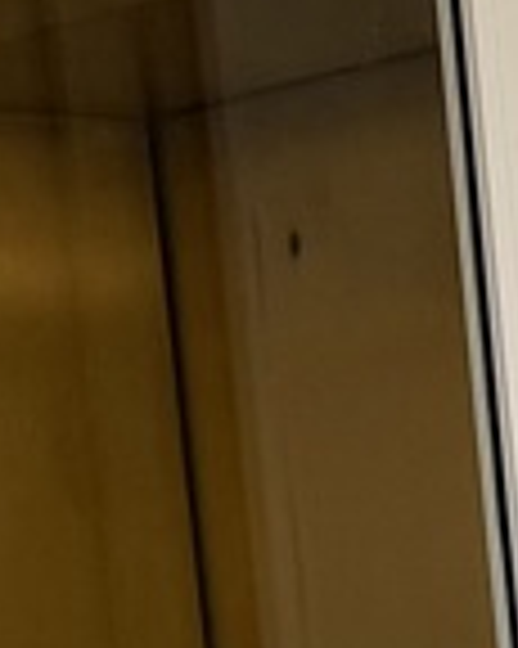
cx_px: 1441
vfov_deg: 7.0
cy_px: 2236
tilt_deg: -17.8
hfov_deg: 6.2
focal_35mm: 234
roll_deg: +2.6
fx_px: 4489
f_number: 1.78
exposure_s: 1/142
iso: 50
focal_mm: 6.76
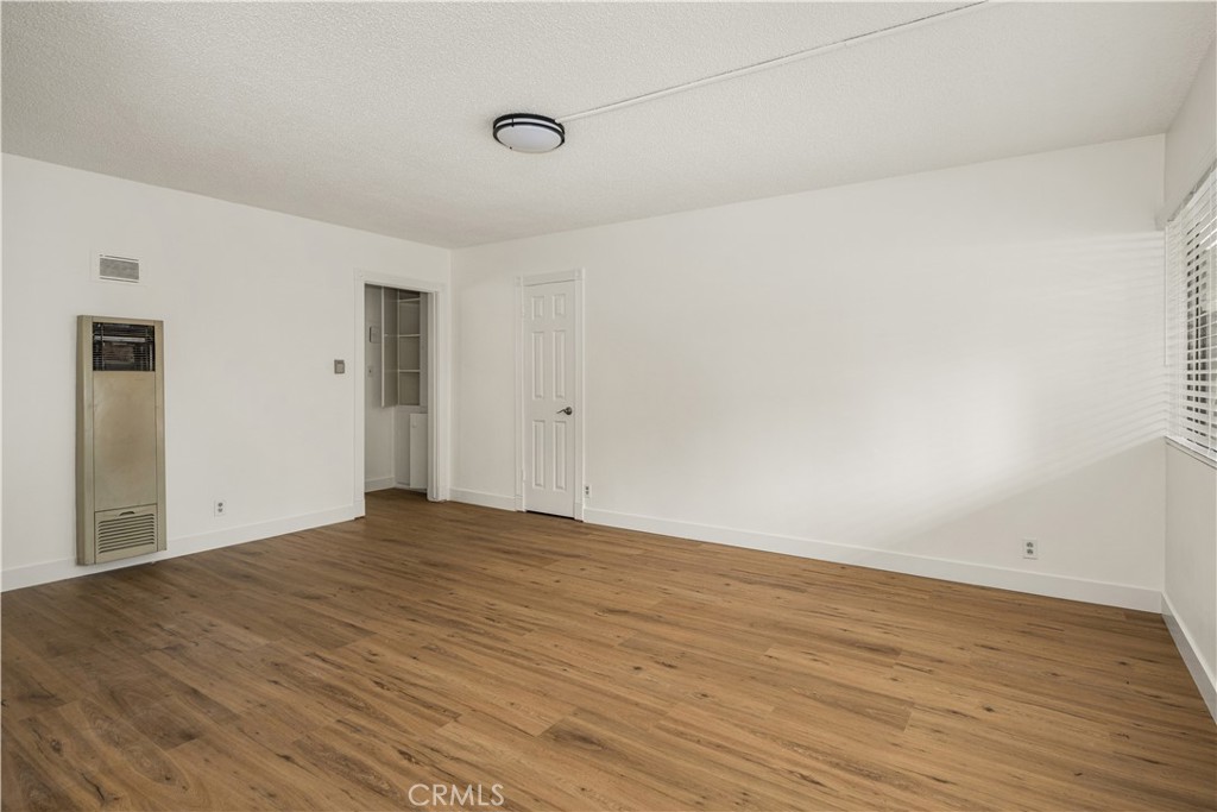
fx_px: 541
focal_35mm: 16
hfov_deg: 96.7
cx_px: 608
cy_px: 406
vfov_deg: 73.8
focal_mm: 16
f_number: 5.6
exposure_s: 1/8
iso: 125
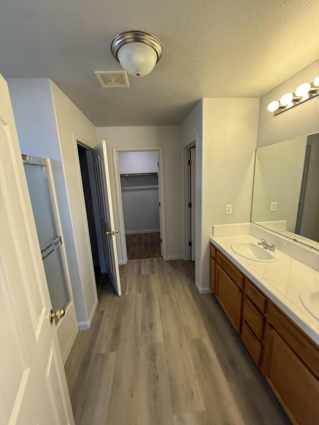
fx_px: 172
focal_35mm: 14
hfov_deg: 85.7
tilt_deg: -10.0
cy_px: 212
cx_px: 160
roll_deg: +3.0
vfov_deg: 102.1
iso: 200
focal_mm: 2.22
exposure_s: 1/60
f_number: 2.2
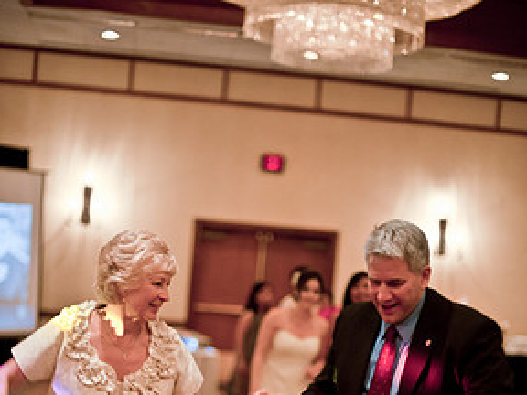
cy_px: 395
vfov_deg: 19.1
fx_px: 1142
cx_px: 263
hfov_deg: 26.0
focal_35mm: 75
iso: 2500
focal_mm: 50
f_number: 1.4
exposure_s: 1/80
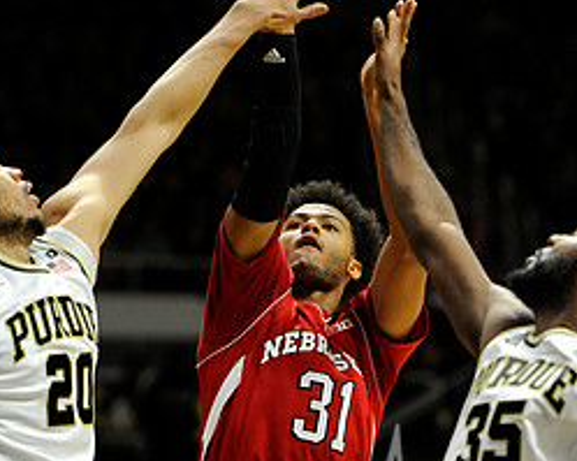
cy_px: 259
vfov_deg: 5.4
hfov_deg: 6.7
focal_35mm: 289
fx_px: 4933
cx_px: 302
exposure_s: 1/1000
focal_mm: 170
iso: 4000
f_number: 3.5
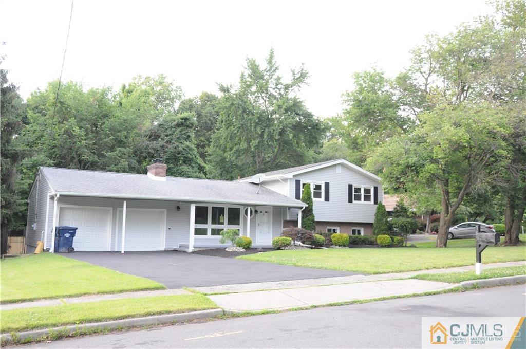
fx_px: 525
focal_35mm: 36
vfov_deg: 36.7
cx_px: 263
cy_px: 174
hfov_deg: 53.2
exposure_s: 1/200
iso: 3200
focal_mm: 24
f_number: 6.3
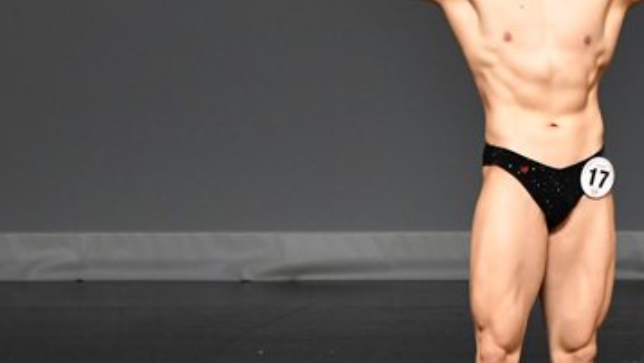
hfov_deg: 3.2
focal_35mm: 682
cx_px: 524
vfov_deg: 1.8
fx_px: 11649
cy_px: 175
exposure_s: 1/400
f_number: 5.6
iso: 2500
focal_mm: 200
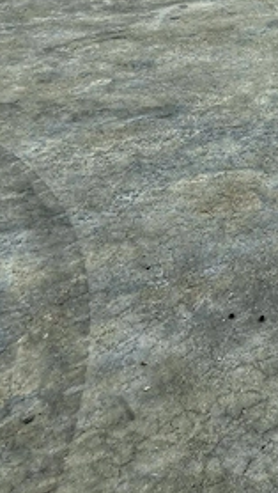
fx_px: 941
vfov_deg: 25.9
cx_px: 506
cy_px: -112
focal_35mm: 72
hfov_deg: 14.6
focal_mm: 6.3
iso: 12
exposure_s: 1/1250
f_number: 1.7
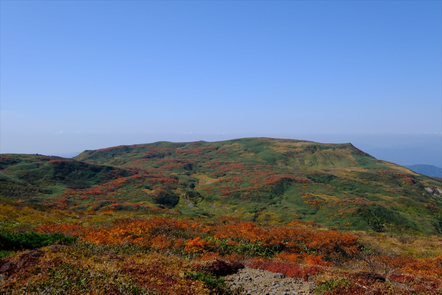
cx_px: 221
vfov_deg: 36.9
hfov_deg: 53.1
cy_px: 148
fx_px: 442
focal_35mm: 36
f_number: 8
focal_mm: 24
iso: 320
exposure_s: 1/800
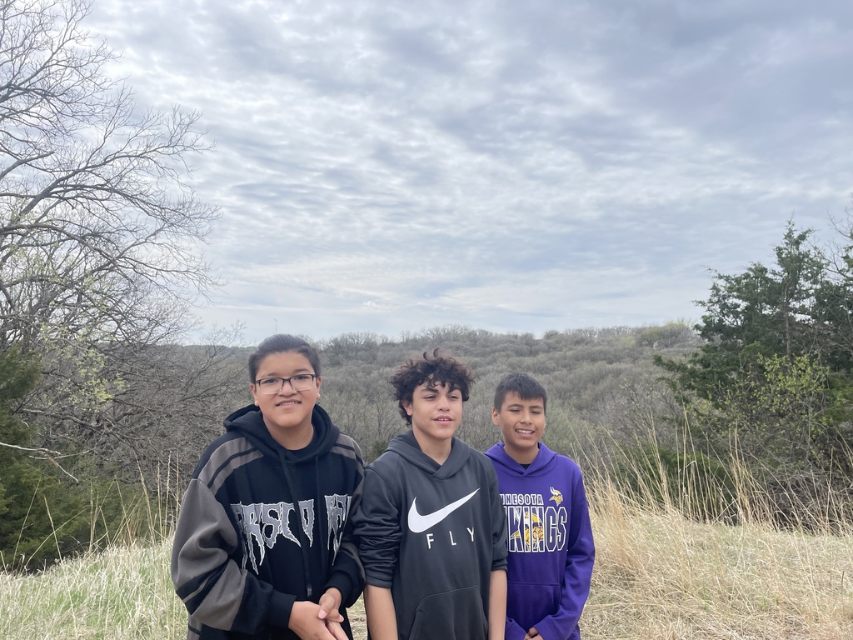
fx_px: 641
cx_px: 426
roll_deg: -1.4
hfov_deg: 67.3
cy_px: 320
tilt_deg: +2.5
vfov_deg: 53.1
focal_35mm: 26
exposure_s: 1/4132
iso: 32
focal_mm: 4.2
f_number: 1.6
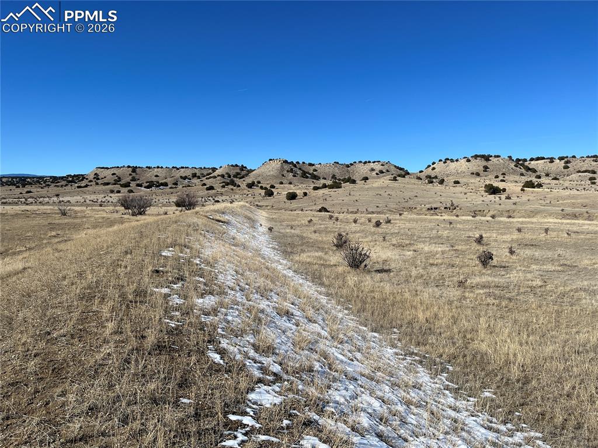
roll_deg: +1.0
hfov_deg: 67.3
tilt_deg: -5.0
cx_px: 299
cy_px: 224
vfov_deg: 53.0
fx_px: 449
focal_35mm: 26
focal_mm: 5.1
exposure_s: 1/5319
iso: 50
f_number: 1.6
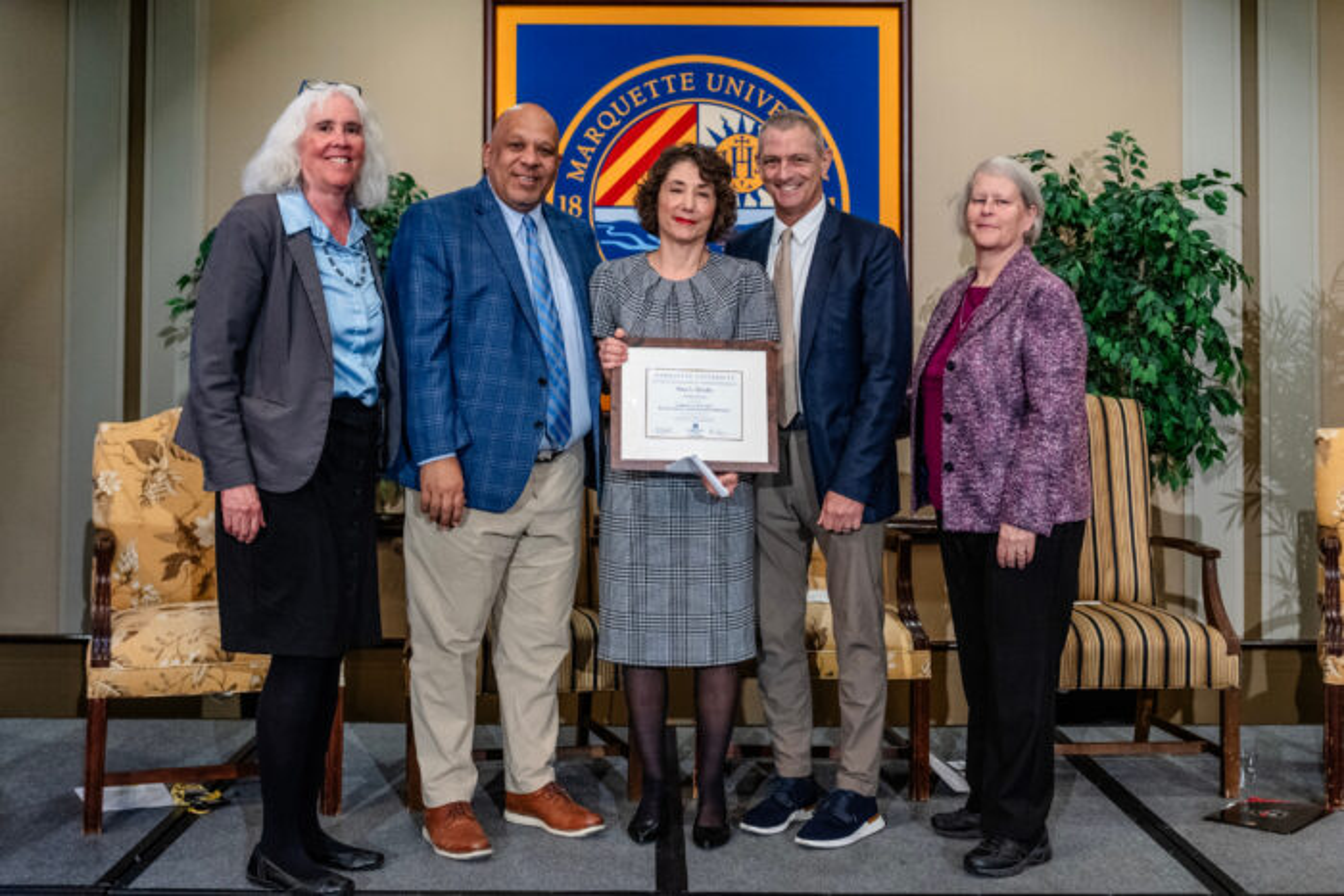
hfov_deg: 60.3
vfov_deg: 42.3
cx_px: 672
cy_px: 448
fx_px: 1157
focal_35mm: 31
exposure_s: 1/160
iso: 2000
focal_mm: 31
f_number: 2.8
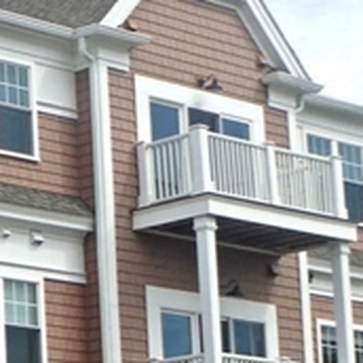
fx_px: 1744
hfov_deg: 10.9
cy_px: 276
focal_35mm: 147
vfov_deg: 11.8
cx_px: -357
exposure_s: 1/800
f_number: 3.5
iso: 80
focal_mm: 5
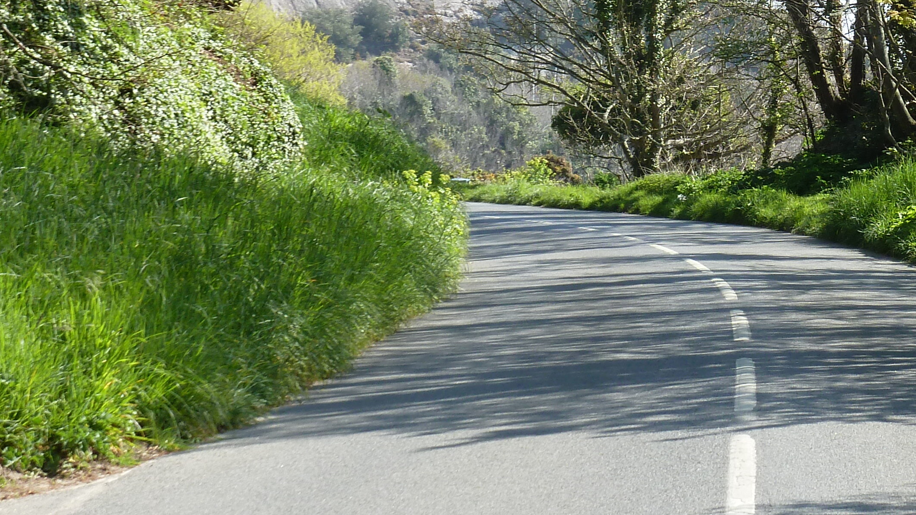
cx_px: 819
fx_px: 3328
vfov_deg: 8.8
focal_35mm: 137
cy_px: 56
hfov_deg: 15.5
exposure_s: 1/160
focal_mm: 11
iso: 80
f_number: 4.1
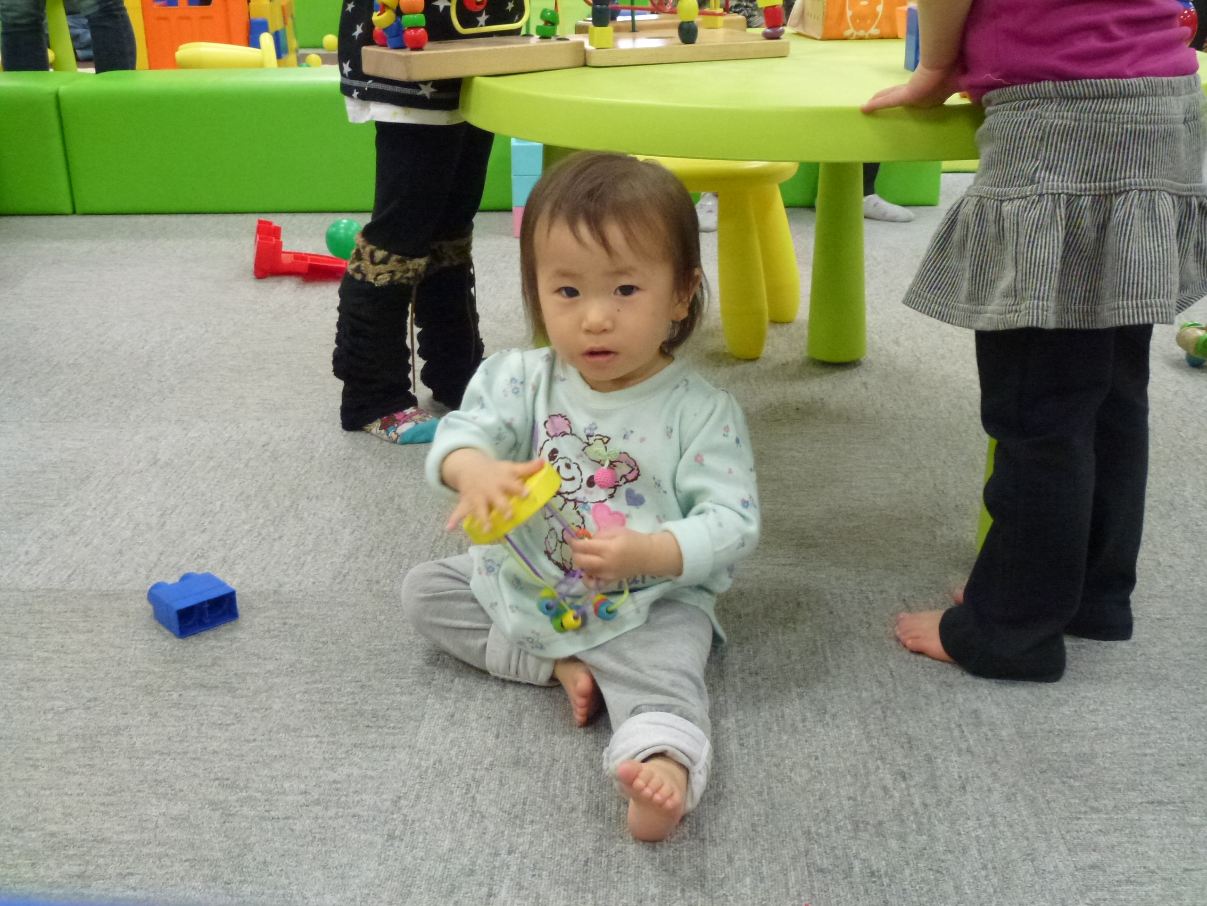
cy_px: 453
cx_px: 604
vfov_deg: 37.7
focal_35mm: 38
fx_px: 1325
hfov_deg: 49.0
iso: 640
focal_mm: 6.8
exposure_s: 1/60
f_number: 3.8
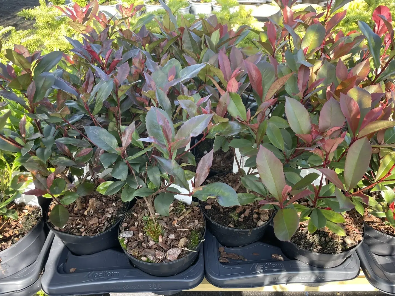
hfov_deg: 67.3
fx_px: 297
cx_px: 198
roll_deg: -1.3
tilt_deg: -36.7
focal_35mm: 26
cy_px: 148
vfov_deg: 53.1
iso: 32
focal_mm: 4.2
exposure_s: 1/124
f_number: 1.6
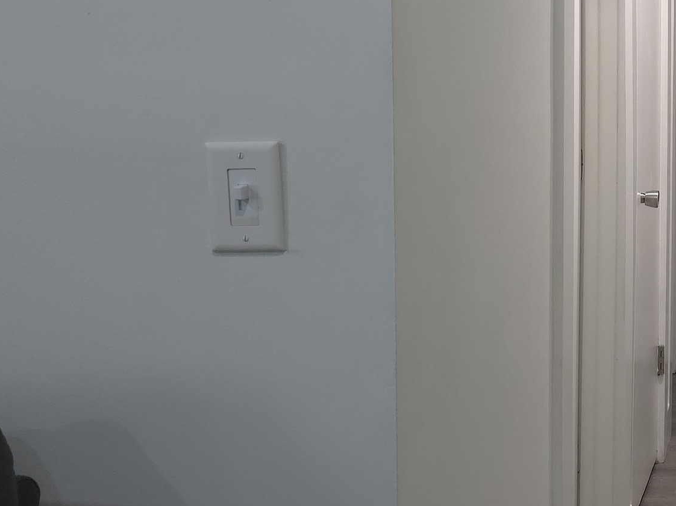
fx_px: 1230
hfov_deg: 27.4
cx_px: 793
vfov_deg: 23.1
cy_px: 138
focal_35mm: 63
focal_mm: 6.3
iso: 200
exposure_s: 1/60
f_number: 1.7
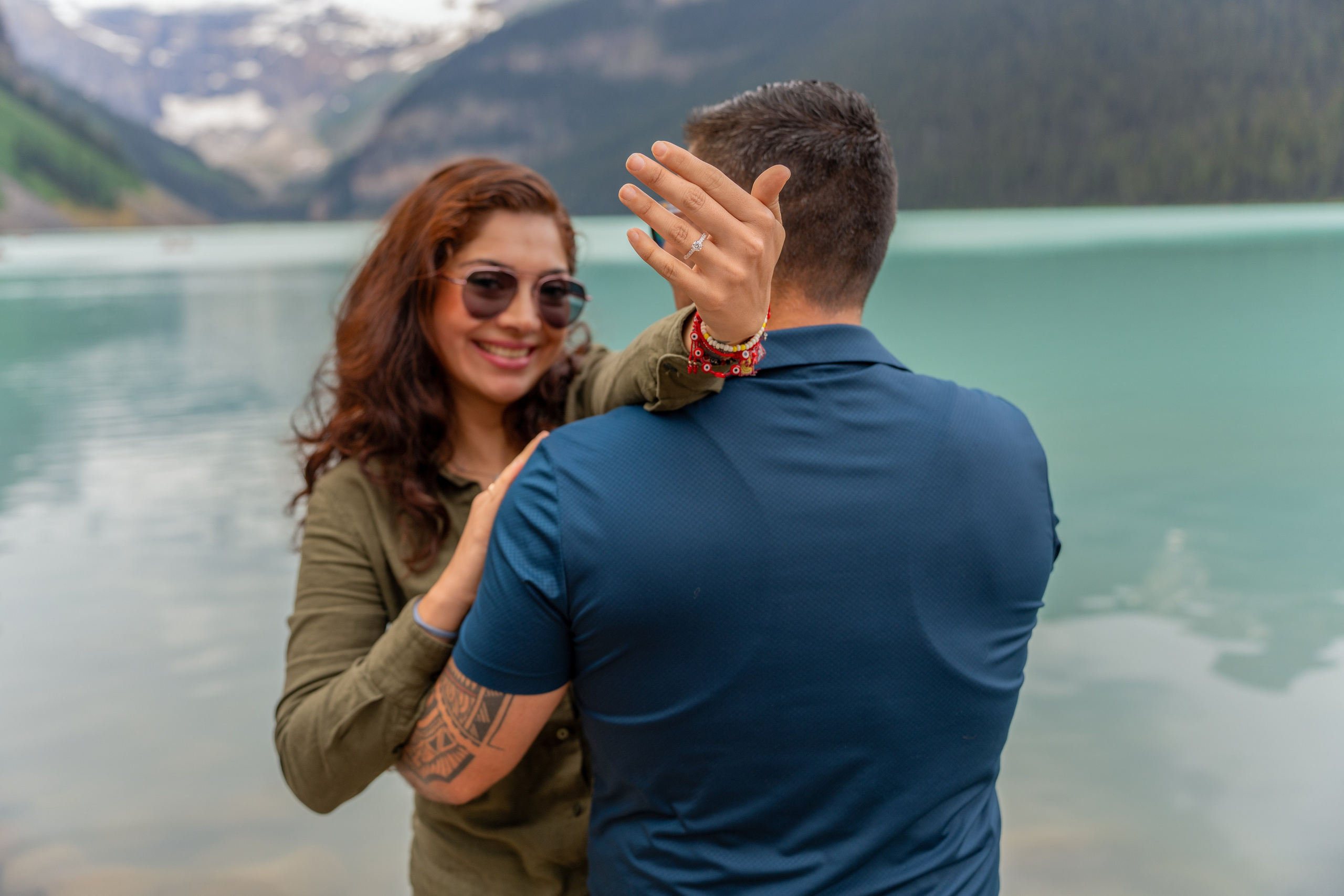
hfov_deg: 53.1
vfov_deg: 36.9
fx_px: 1344
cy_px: 448
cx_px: 672
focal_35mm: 36
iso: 160
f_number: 3.2
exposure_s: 1/400
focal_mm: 36
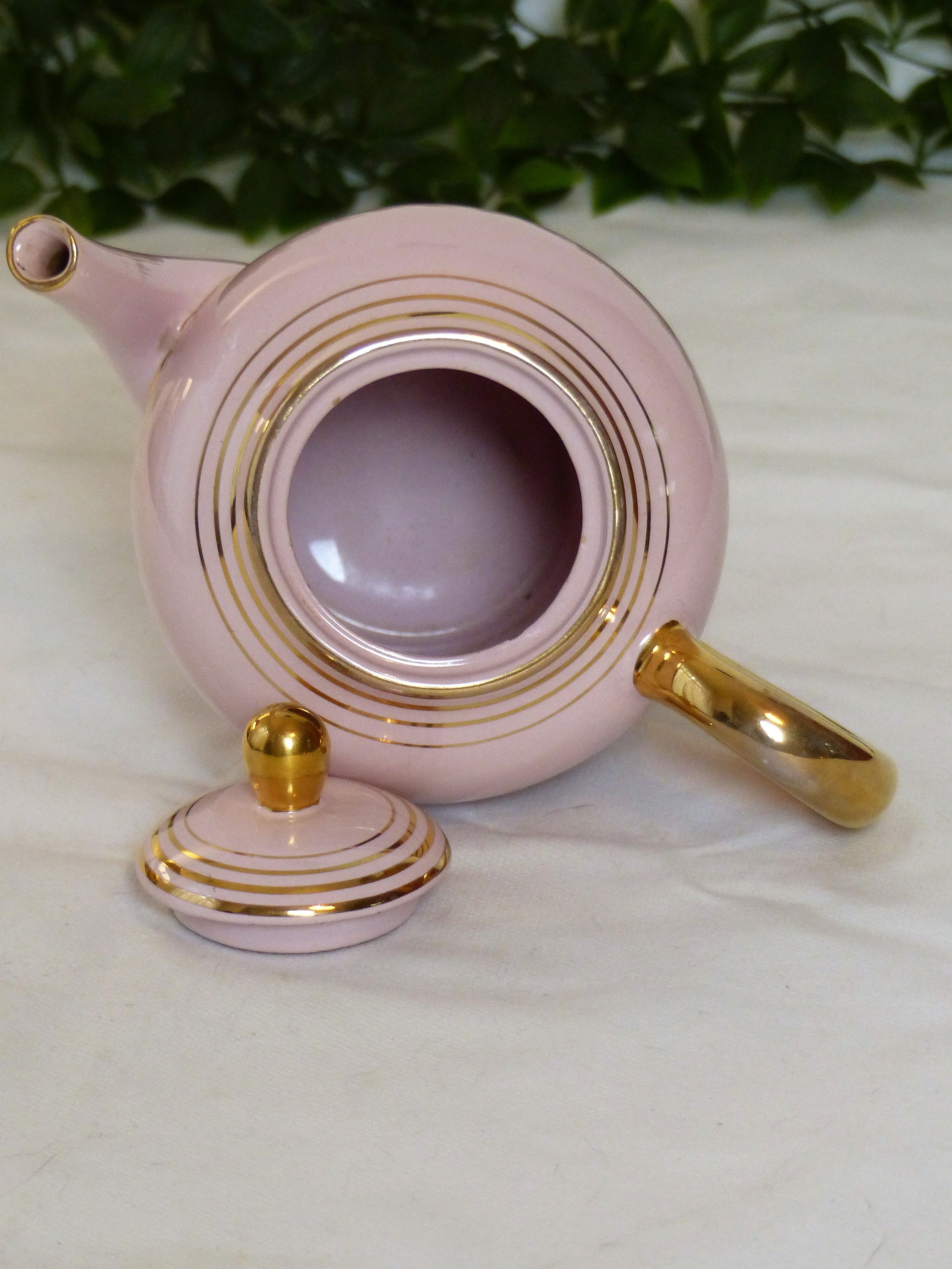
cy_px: 634
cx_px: 476
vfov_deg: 10.7
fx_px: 6747
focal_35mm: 184
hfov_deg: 8.1
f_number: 2.8
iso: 400
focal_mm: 30.1
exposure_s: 1/60
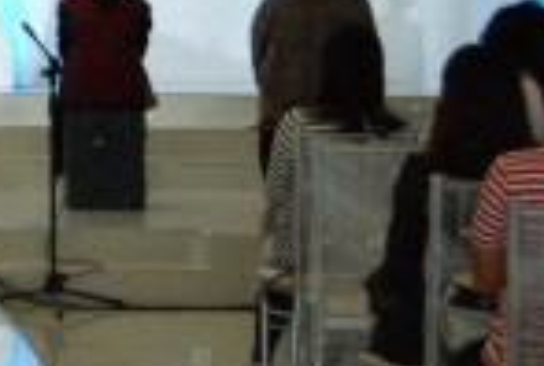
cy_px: -54
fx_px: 3395
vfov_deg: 6.1
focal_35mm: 224
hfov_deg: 8.9
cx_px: -255
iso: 800
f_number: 4.5
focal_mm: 44
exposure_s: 1/40
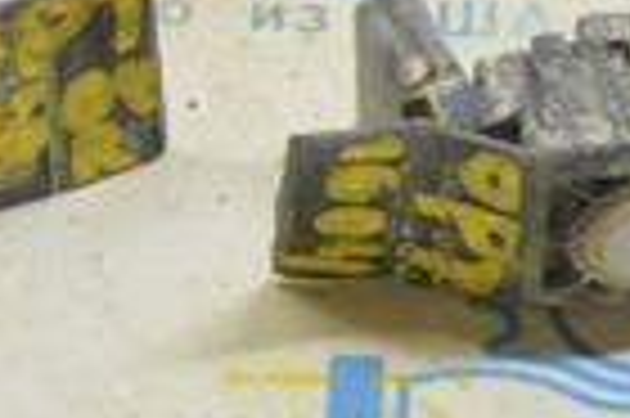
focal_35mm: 206
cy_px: 124
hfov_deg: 10.0
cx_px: 248
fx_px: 3601
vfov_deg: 6.6
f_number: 5.6
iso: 400
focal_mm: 30
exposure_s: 1/20
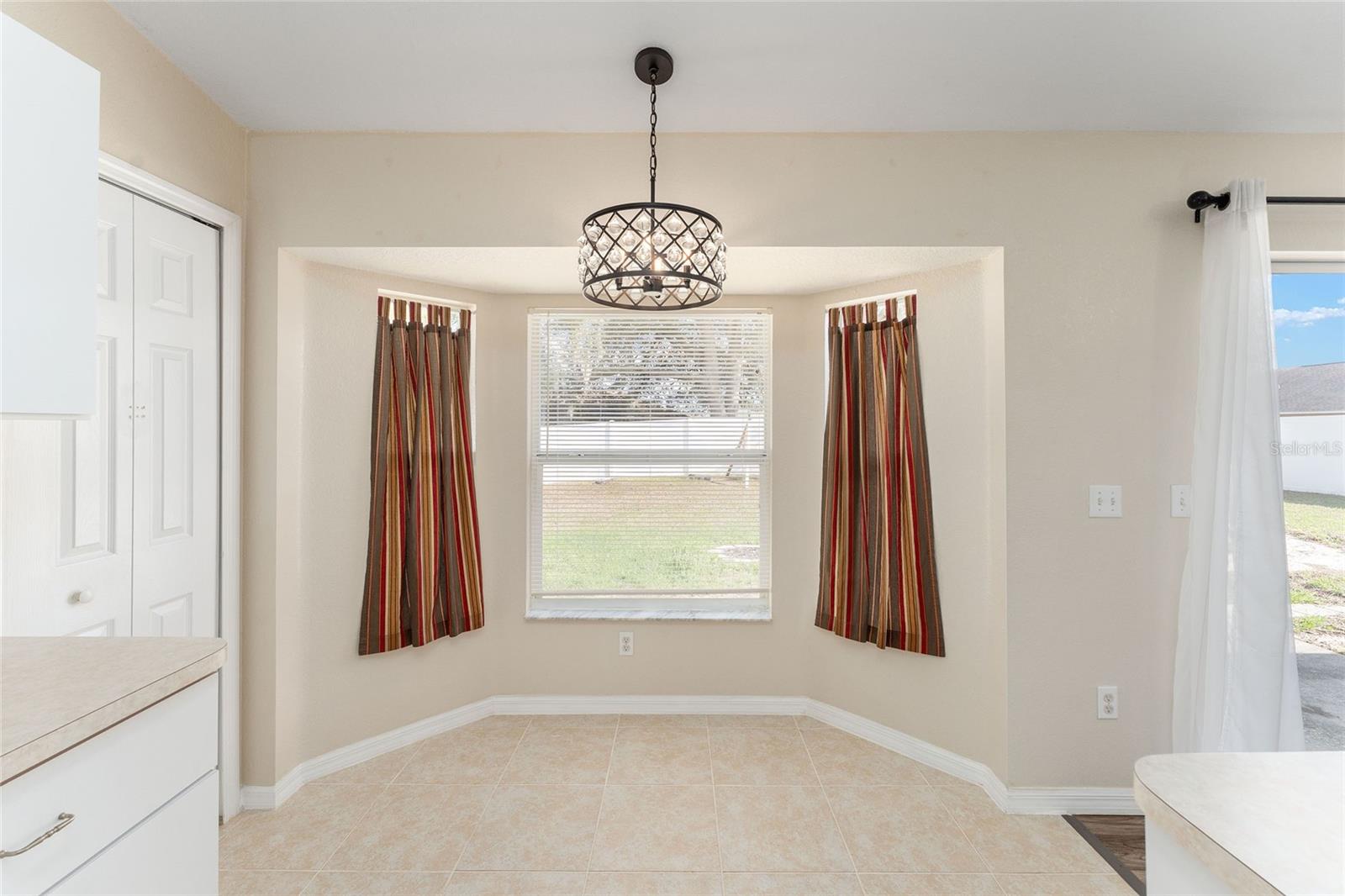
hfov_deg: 104.3
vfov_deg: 81.2
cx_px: 672
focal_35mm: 14
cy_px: 448
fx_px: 523
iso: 400
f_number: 7.1
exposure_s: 1/50
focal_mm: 14
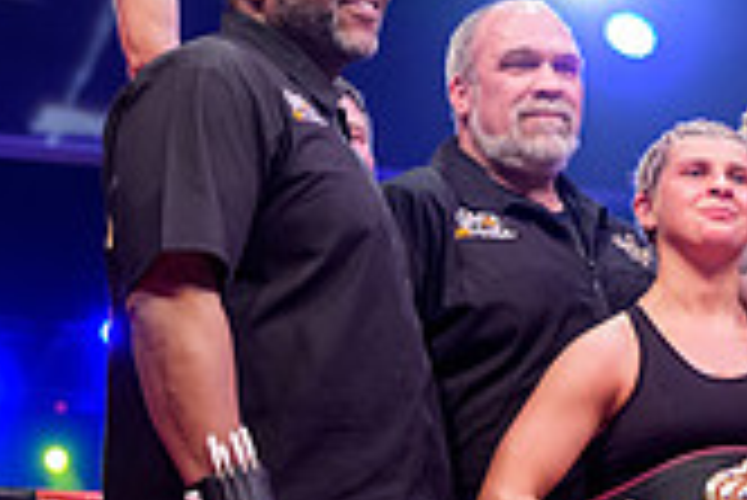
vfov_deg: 7.9
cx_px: 909
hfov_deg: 11.5
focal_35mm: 175
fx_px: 3634
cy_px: 322
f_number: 2.8
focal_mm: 50
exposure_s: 1/80
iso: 2000
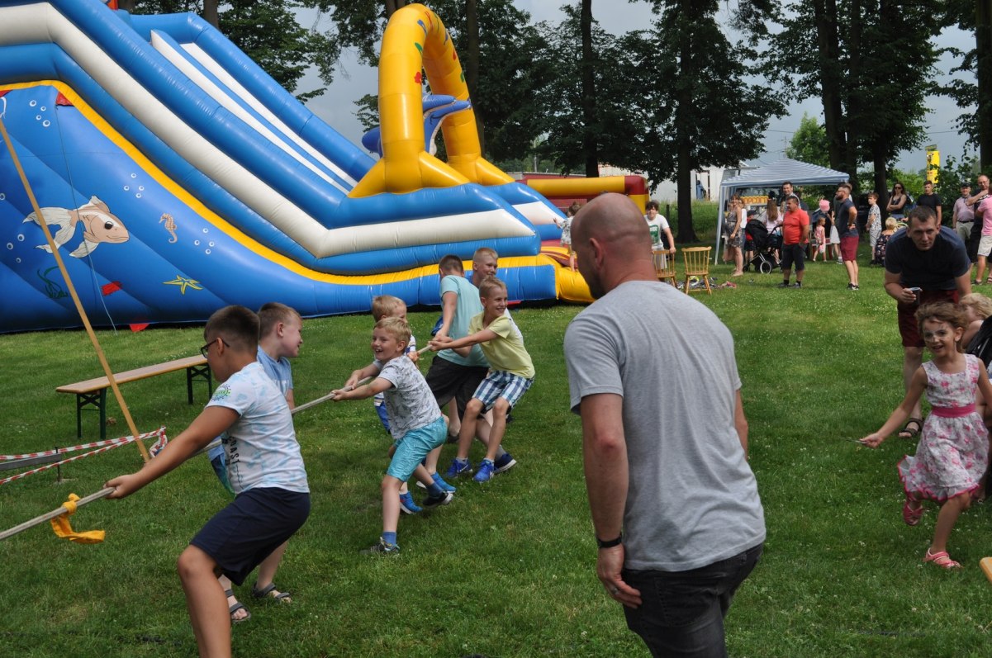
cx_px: 496
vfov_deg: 31.8
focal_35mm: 42
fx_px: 1156
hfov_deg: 46.5
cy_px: 329
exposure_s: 1/320
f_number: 9
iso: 200
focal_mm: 28
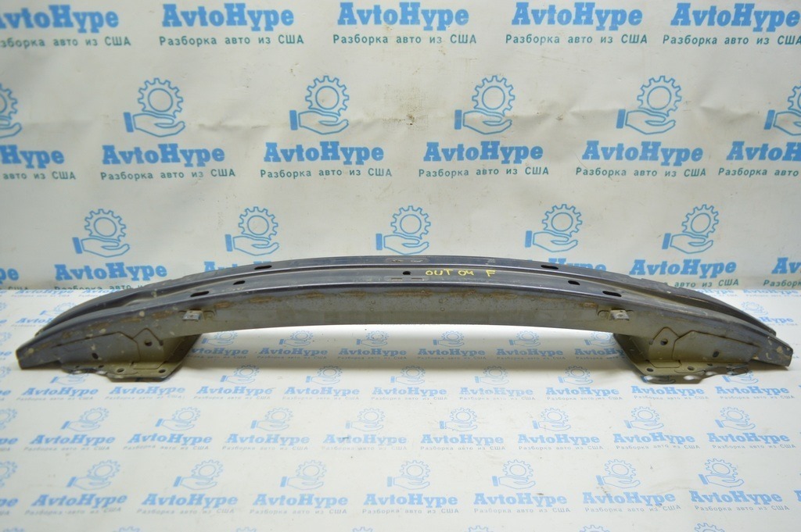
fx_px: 600
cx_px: 400
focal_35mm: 27
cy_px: 266
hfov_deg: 67.4
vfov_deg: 47.9
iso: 400
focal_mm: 18
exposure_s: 1/50
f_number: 3.5
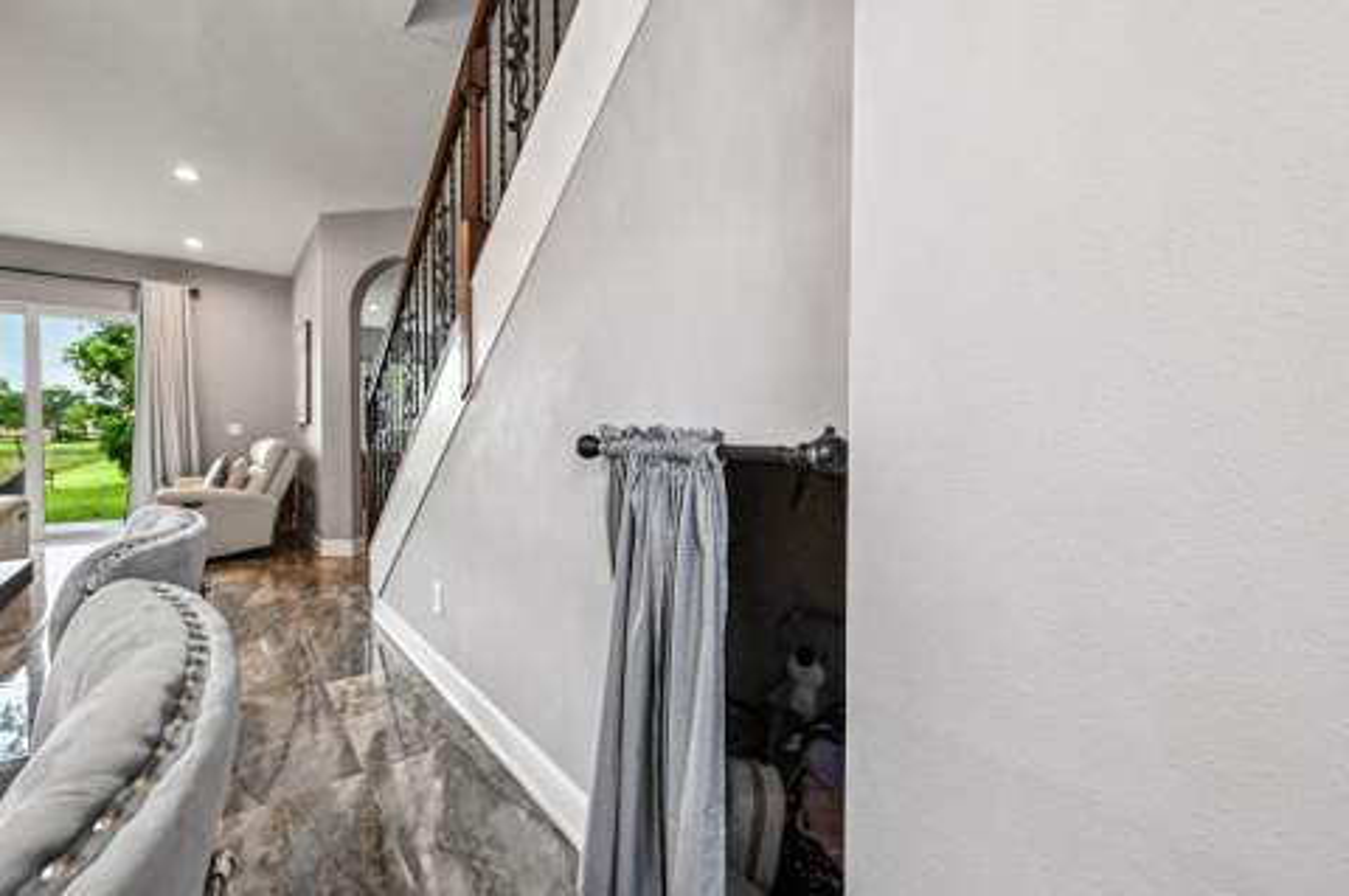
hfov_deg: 104.3
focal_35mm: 14
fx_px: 524
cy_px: 448
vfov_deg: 81.1
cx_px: 674
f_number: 8
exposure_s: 1/125
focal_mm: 14
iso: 3200
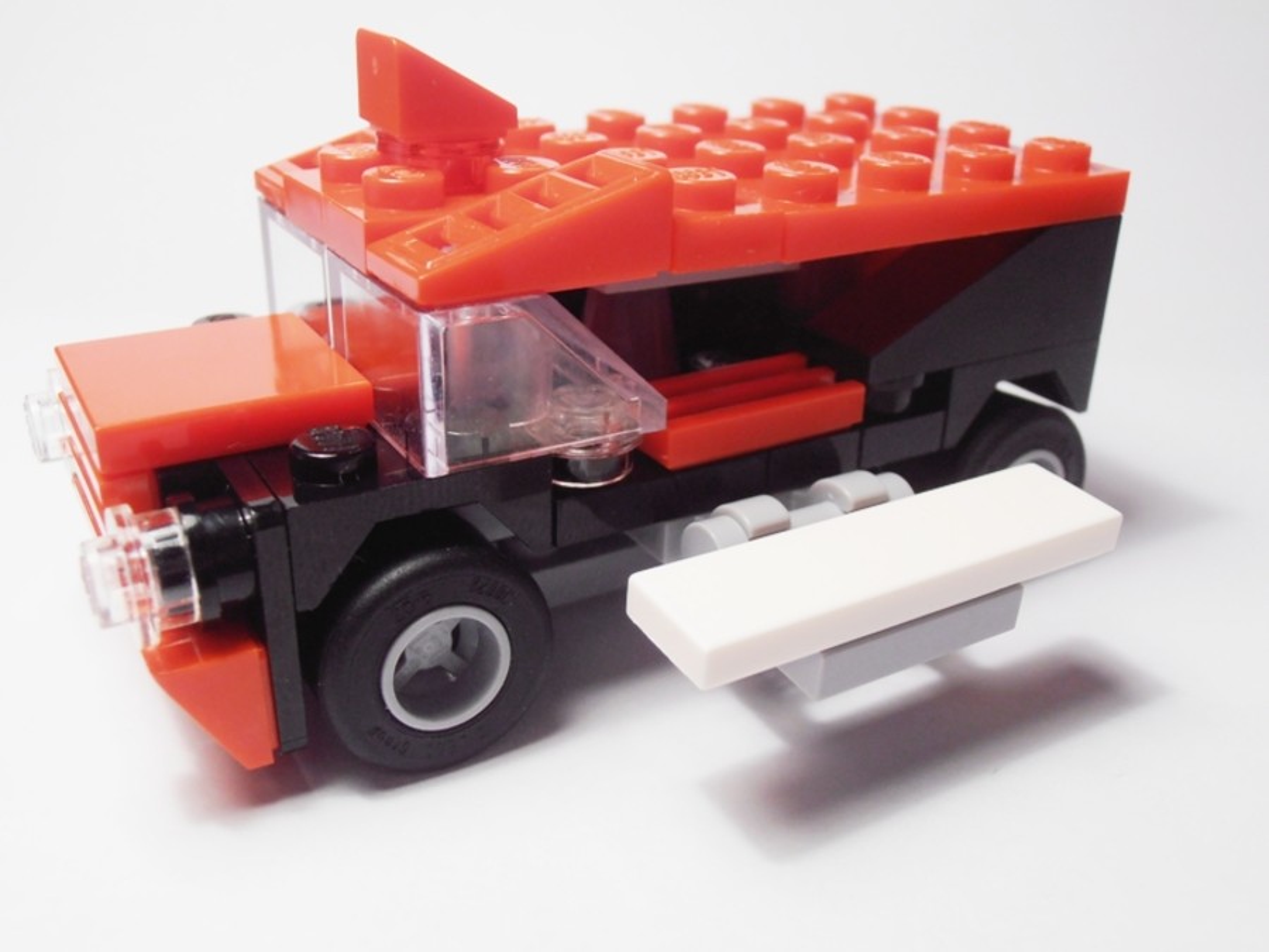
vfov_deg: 38.7
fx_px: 1356
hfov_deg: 50.1
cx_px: 634
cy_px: 476
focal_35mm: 37
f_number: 3.9
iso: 80
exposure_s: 1/50
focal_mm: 6.61
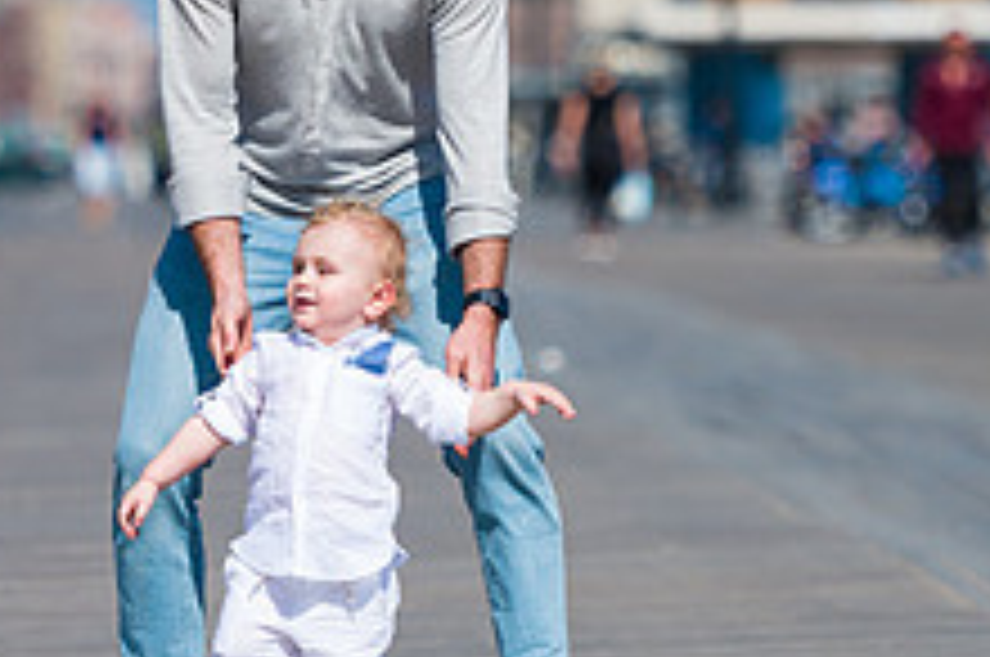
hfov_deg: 5.2
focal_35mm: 396
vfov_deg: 3.5
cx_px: 302
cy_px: 176
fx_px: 10874
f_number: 3.2
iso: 200
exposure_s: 1/6400
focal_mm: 150
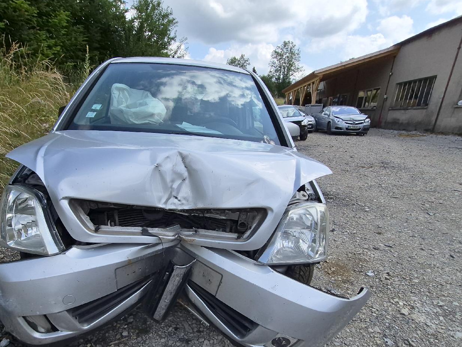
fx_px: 254
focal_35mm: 19
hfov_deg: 83.7
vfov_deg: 67.4
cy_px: 222
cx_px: 187
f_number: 2.2
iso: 40
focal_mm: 1.74
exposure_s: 1/2500
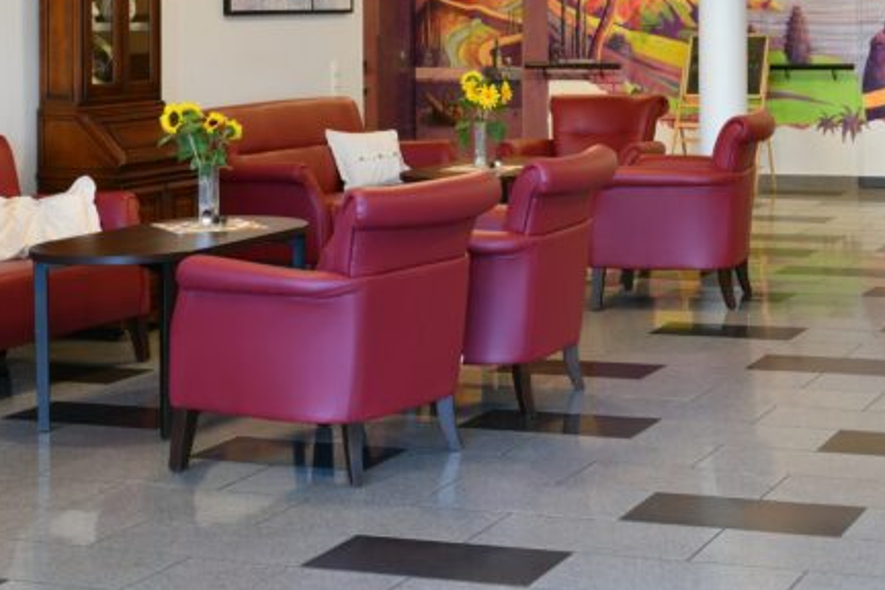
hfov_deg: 23.9
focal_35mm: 83
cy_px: 13
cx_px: 776
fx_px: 2040
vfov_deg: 16.2
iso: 125
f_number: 8
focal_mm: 35
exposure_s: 1/2.5
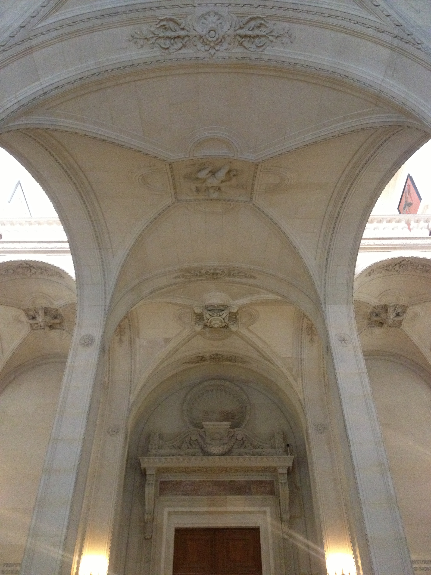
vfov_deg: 52.6
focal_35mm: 35
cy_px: 288
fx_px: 581
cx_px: 216
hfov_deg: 40.7
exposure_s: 1/20
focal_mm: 4.28
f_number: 2.4
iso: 400
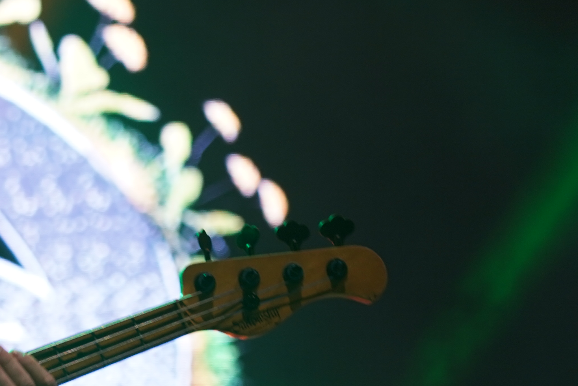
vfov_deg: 4.5
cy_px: 364
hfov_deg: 6.6
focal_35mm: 308
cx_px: -241
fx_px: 4945
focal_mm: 105
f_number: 4
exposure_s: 1/160
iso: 400
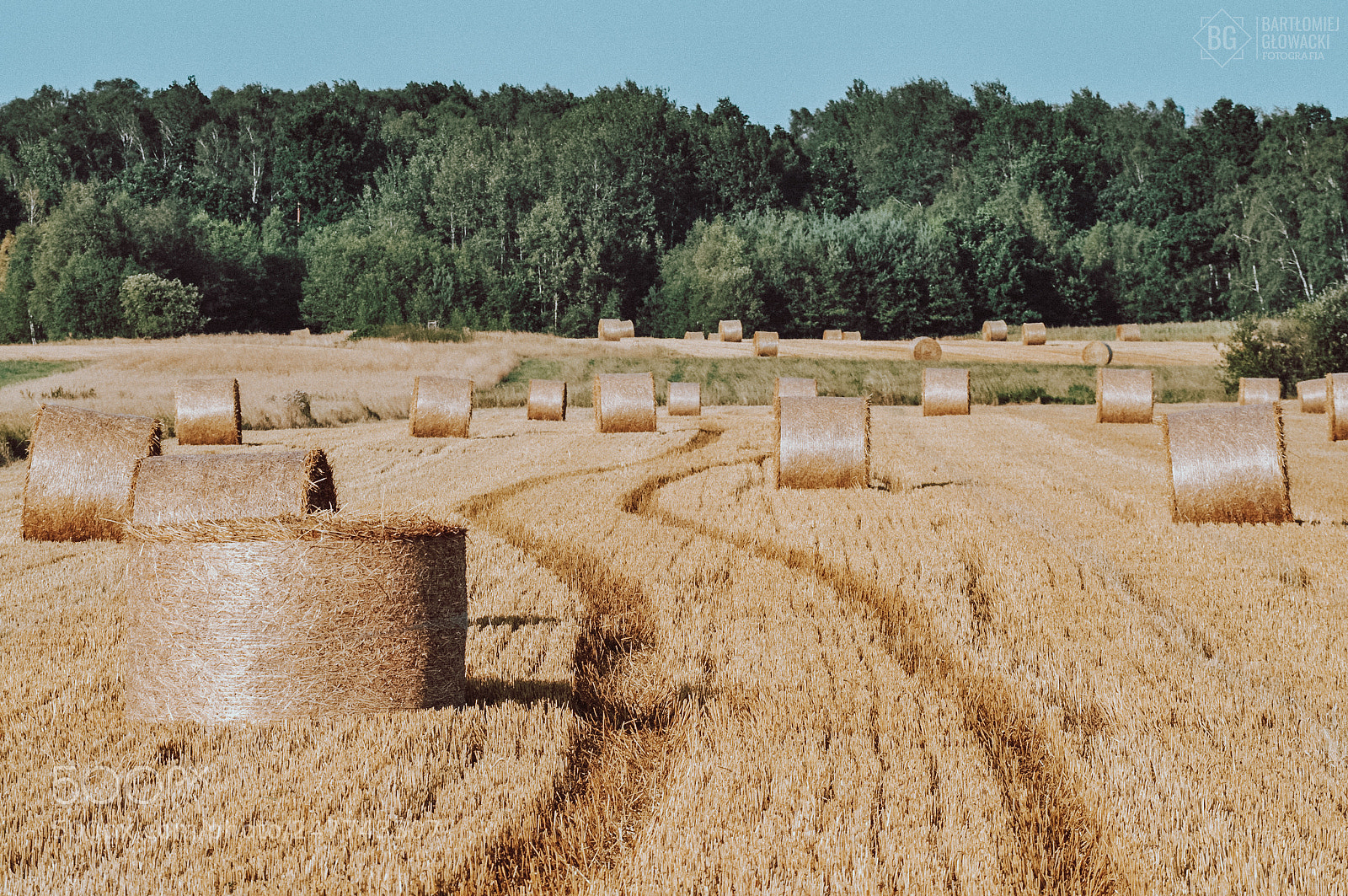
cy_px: 448
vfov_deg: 6.8
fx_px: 7574
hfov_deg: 10.2
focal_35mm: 202
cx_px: 674
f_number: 10
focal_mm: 135
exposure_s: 1/400
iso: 200
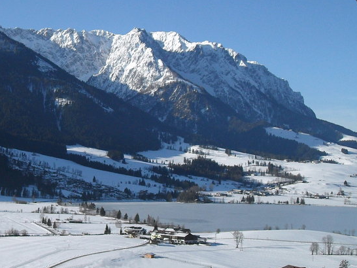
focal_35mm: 75
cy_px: 140
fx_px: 774
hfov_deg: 25.6
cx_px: 82
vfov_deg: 19.7
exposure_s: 1/180
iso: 100
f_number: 10
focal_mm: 7
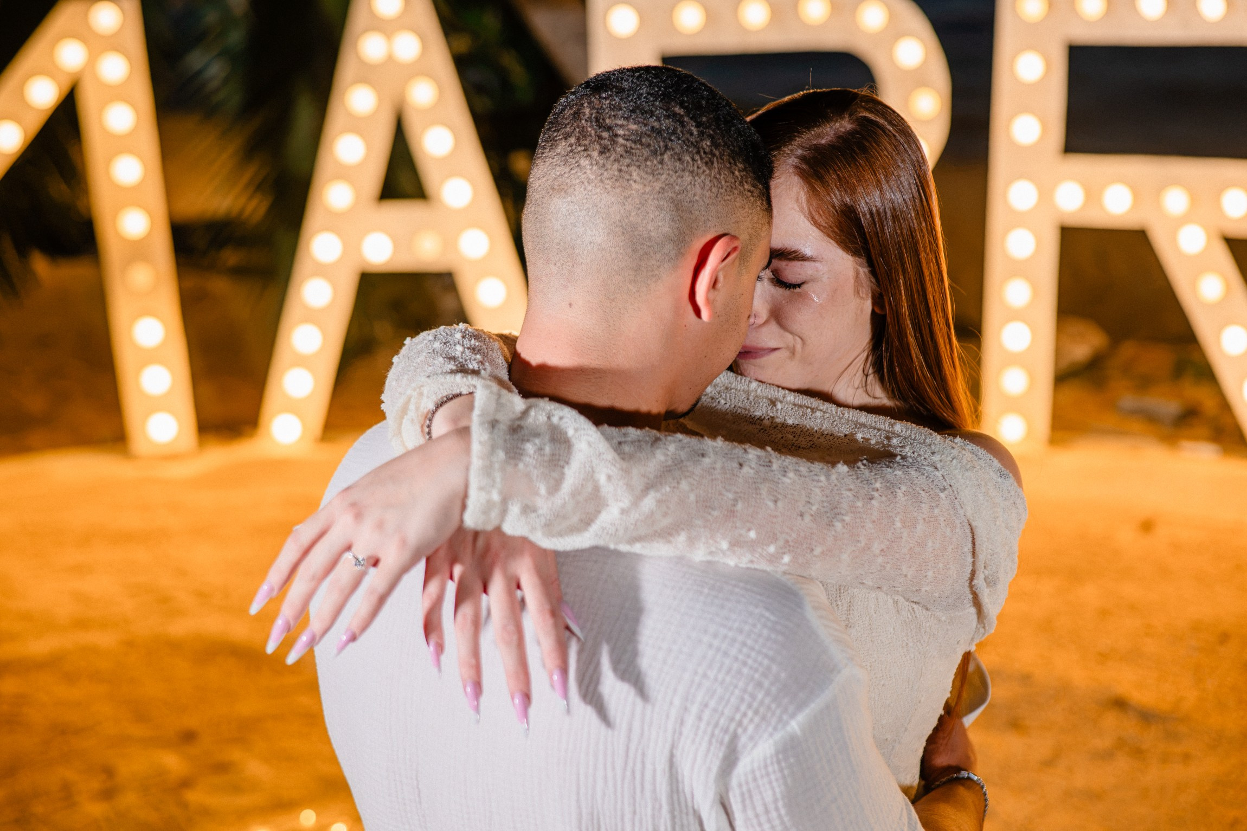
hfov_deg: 37.6
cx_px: 600
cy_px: 421
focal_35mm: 53
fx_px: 1832
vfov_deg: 25.6
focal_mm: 50
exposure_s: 1/250
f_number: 2.5
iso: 1600
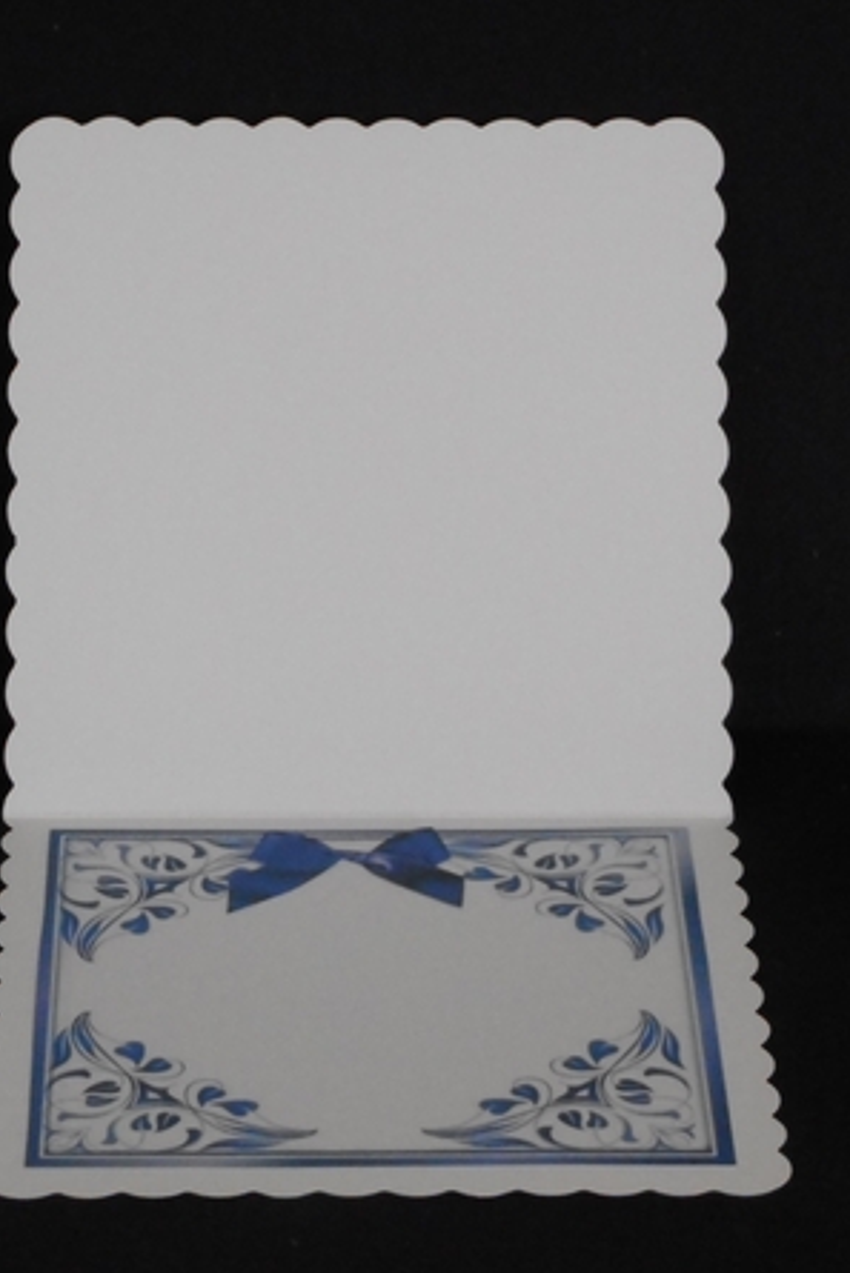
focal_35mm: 107
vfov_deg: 19.1
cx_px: 392
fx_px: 3786
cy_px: 641
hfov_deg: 12.8
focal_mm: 18.2
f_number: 5.8
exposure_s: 1/60
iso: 560
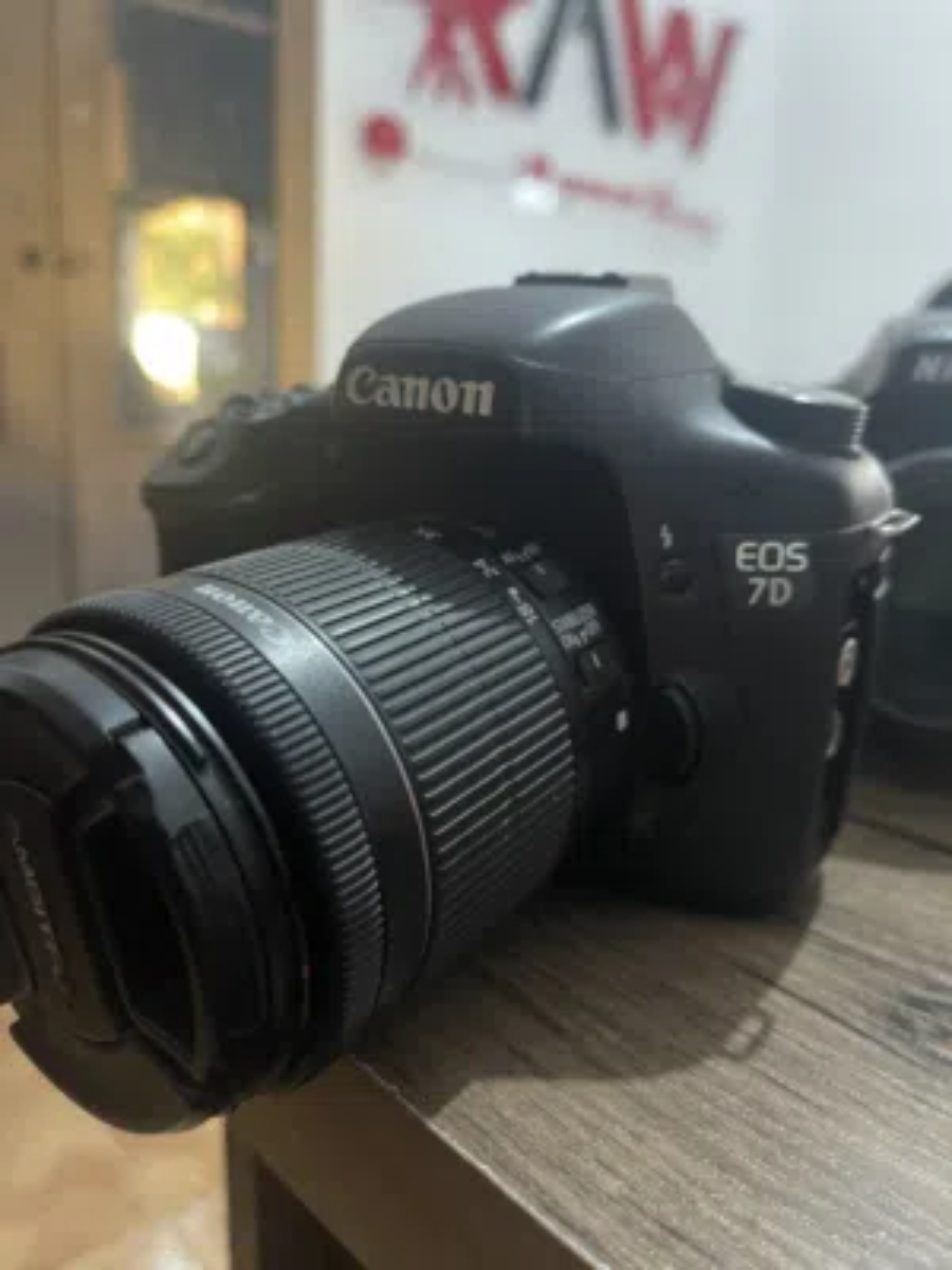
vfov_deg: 69.4
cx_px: 476
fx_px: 917
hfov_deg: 54.9
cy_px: 635
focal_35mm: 25
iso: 640
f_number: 1.6
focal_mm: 5.1
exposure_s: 1/31
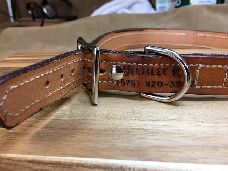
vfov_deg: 48.2
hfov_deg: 61.7
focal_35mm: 29
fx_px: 191
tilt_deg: -22.9
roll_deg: +1.8
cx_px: 114
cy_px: 86
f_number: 2.2
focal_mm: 4.15
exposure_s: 1/30
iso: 40
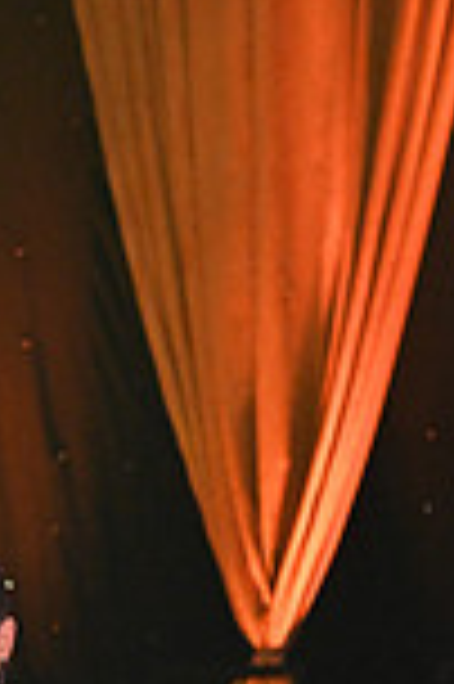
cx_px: -79
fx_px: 8683
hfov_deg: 3.0
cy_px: 1242
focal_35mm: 458
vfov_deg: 4.5
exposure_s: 1/320
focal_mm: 120
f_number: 5.6
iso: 3200
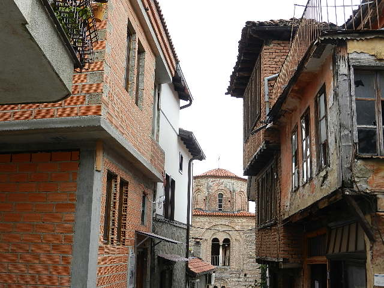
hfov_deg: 42.1
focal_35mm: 45
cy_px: 144
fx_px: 499
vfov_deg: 32.2
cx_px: 192
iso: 160
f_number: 4.2
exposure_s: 1/200
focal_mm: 8.2
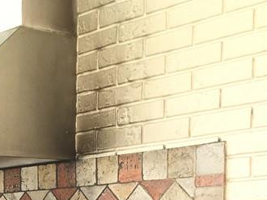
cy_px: 283
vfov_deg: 15.4
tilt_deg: -4.1
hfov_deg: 20.1
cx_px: -71
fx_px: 694
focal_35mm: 90
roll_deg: +0.5
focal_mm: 4.15
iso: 25
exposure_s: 1/194
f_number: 2.2
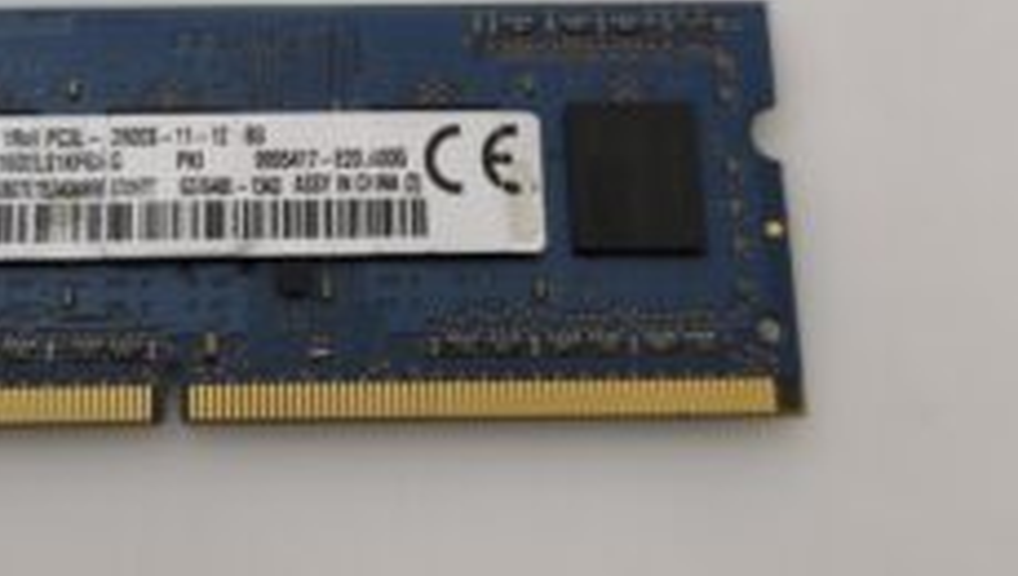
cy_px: 135
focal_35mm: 58
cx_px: 314
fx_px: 1567
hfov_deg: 35.5
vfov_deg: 20.6
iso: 400
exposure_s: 1/50
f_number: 1.6
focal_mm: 6.57
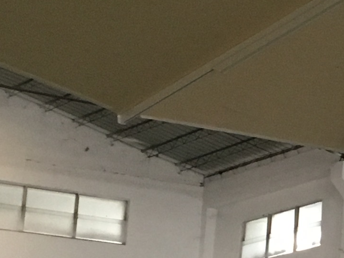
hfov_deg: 11.0
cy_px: 94
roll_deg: +0.7
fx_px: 1609
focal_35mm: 162
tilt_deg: +16.1
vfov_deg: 9.2
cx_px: 715
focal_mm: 4.15
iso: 160
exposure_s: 1/33
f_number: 2.2
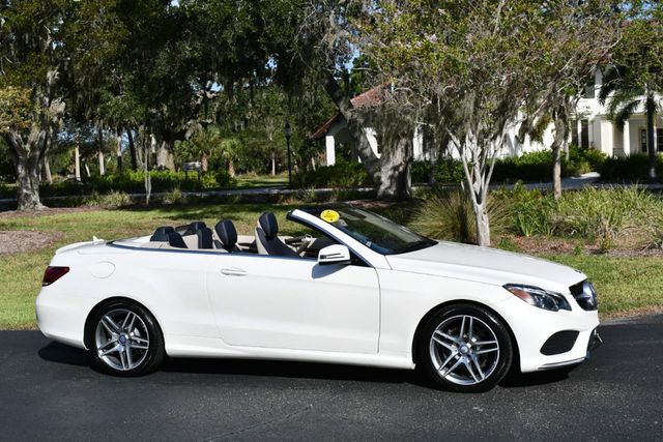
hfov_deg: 38.2
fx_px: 958
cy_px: 221
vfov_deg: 26.0
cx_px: 332
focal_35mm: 52
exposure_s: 1/400
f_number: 10
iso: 100
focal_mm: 26
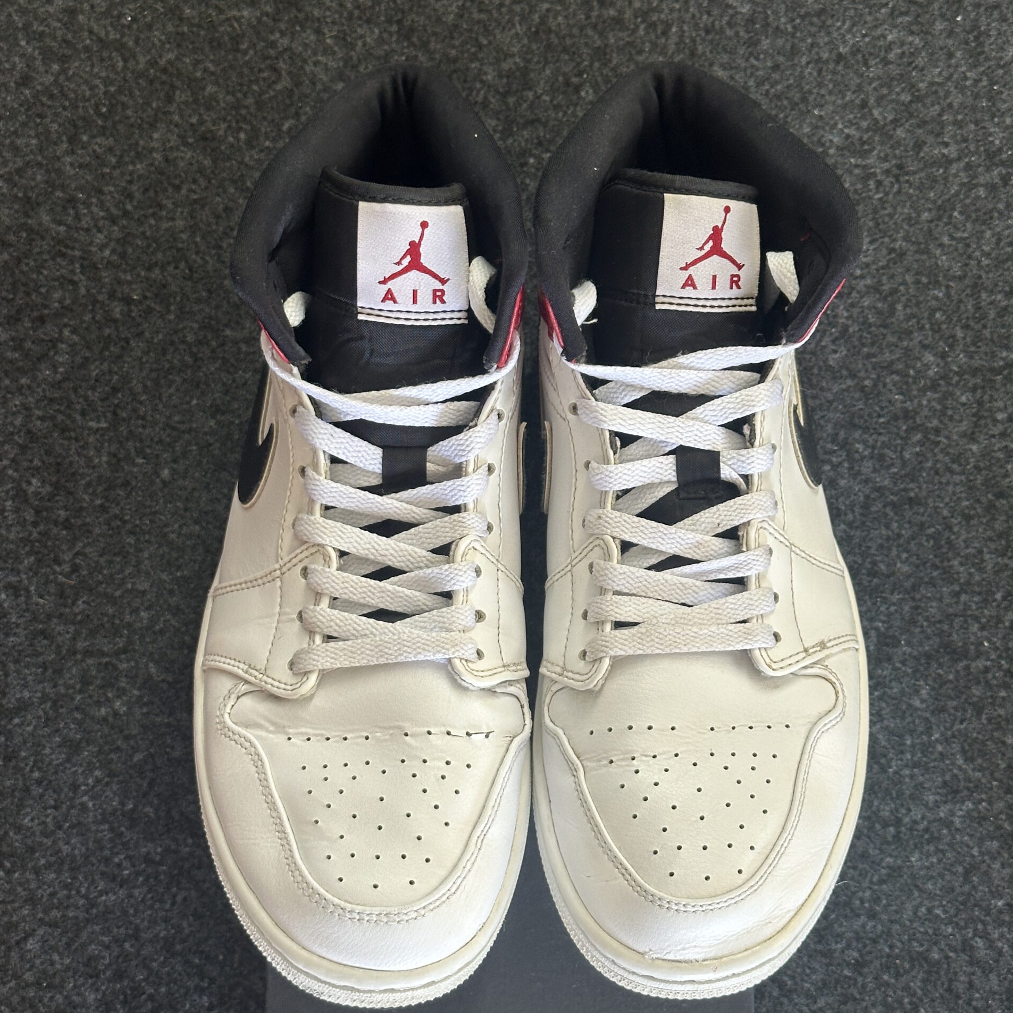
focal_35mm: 57
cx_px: 505
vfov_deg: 30.0
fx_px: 1887
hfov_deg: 30.0
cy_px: 552
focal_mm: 6.86
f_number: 1.78
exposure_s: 1/50
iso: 100
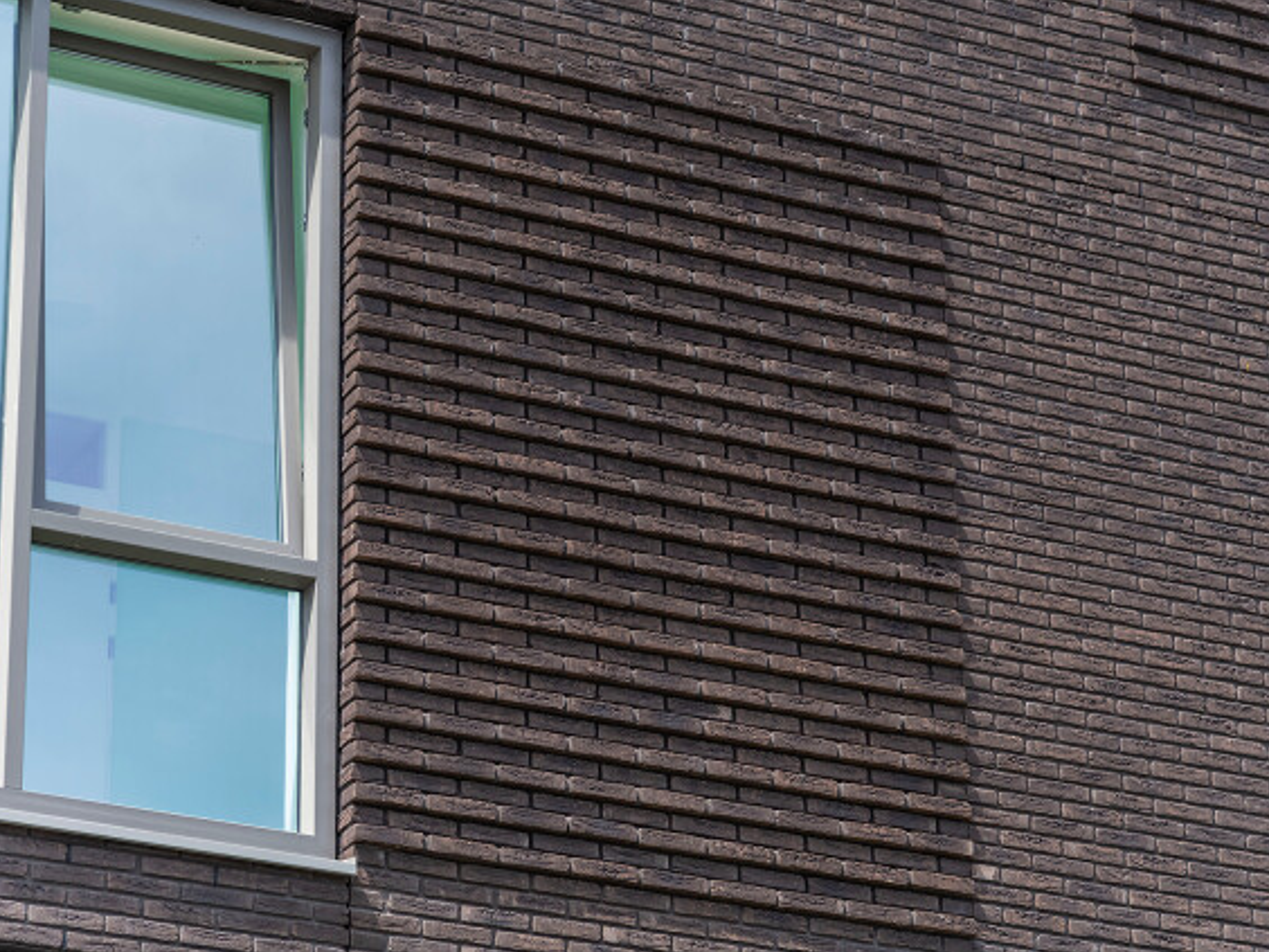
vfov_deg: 11.3
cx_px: 585
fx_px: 4802
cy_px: 478
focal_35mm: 131
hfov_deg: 15.1
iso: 250
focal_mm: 120
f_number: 4
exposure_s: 1/1000
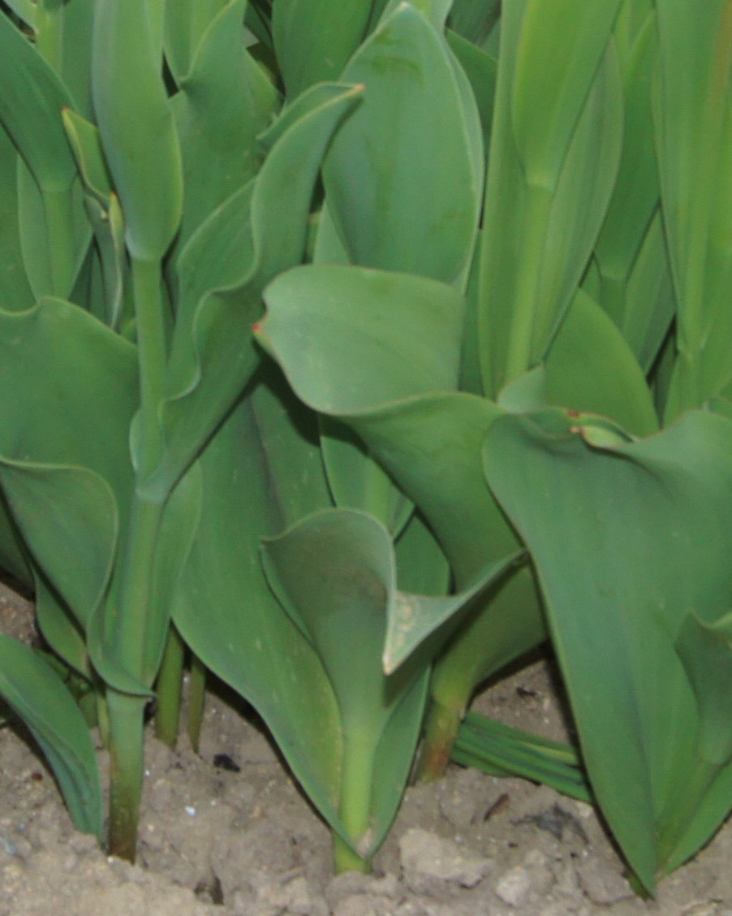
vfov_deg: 14.9
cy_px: -107
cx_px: 252
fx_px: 3413
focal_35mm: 126
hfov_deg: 12.2
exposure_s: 1/160
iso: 200
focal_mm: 22
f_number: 7.1
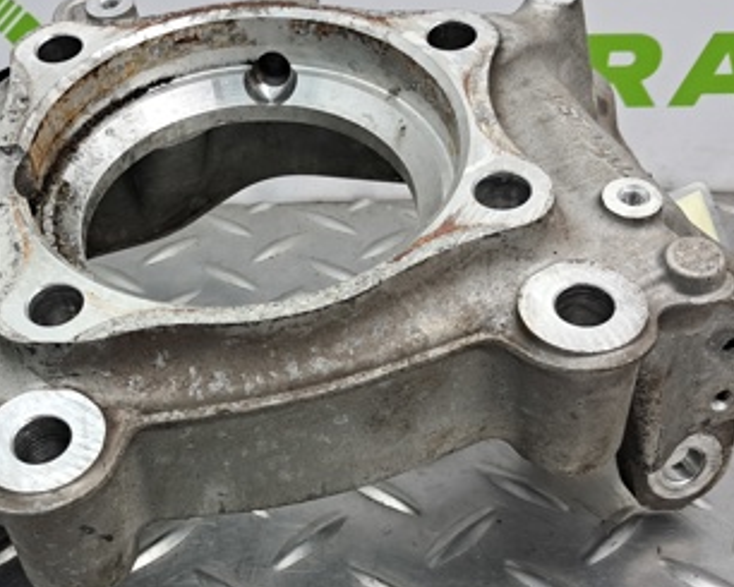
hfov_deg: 33.8
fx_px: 1195
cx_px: 240
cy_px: 346
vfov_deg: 27.6
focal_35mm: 55
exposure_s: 1/50
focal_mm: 4
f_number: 1.8
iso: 100
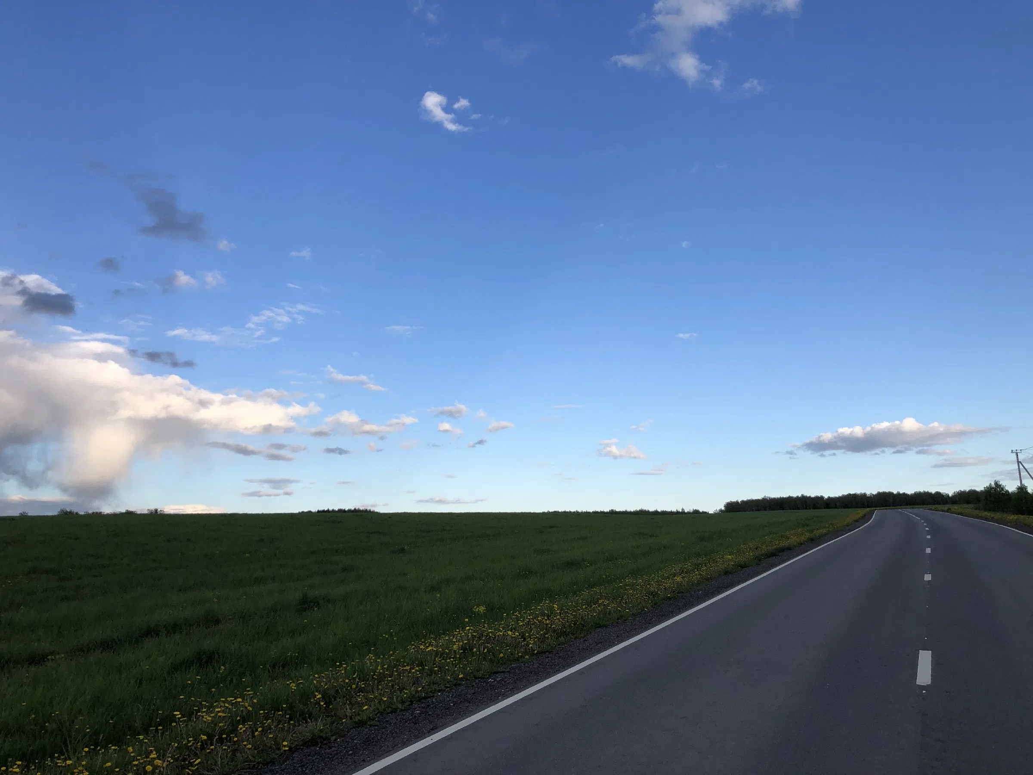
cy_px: 388
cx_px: 516
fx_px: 836
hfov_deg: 63.4
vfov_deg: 49.7
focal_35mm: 28
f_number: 1.8
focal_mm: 4
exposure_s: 1/1312
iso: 20
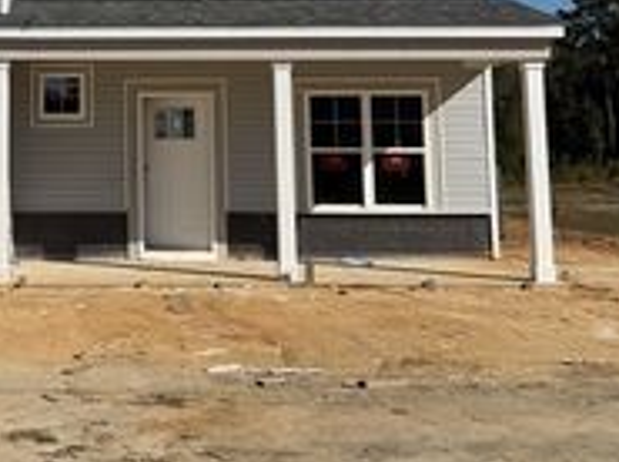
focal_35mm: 65
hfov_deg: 28.9
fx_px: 1160
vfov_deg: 21.7
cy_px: 5
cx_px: 80
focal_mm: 6.76
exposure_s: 1/10309
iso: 80
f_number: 1.78
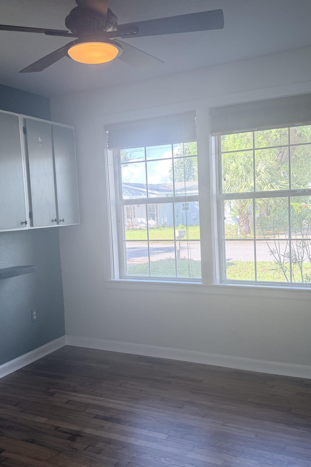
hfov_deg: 38.8
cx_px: 137
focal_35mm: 34
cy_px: 237
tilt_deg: -3.6
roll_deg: +2.8
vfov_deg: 55.8
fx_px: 441
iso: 80
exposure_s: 1/170
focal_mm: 6.76
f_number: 1.78
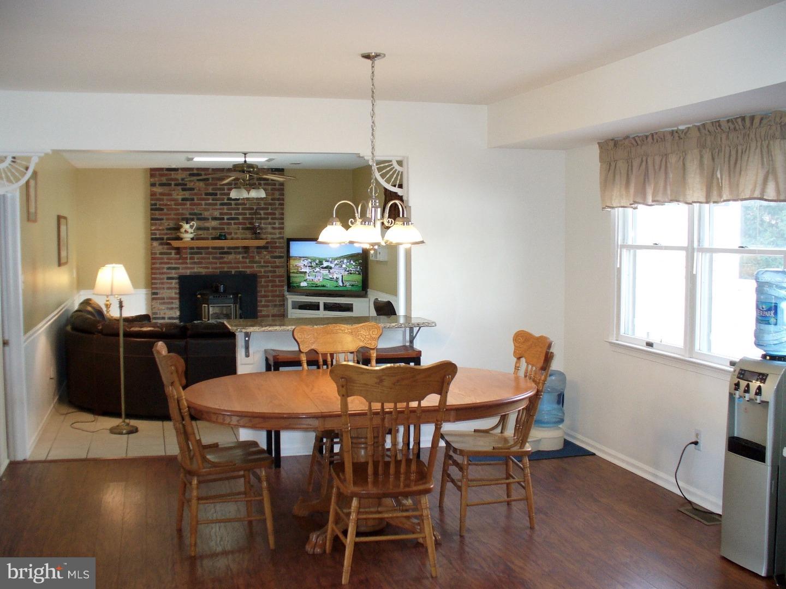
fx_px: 840
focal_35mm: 37
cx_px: 393
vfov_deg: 38.7
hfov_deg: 50.1
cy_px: 294
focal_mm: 6.1
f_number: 2.8
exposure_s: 1/30
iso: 125
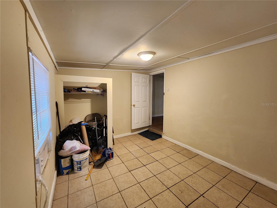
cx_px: 138
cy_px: 104
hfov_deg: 106.2
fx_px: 104
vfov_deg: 89.9
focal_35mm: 13
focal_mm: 2.2
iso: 320
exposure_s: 1/30
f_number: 2.2
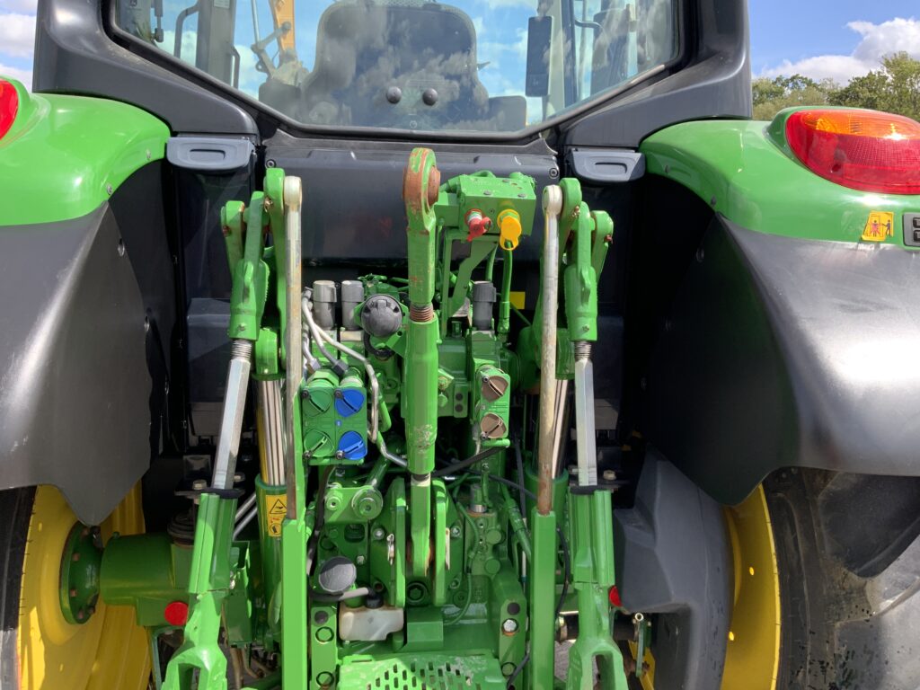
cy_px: 345
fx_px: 771
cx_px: 460
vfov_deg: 48.2
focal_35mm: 29
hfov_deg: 61.7
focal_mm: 3
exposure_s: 1/469
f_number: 1.8
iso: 16
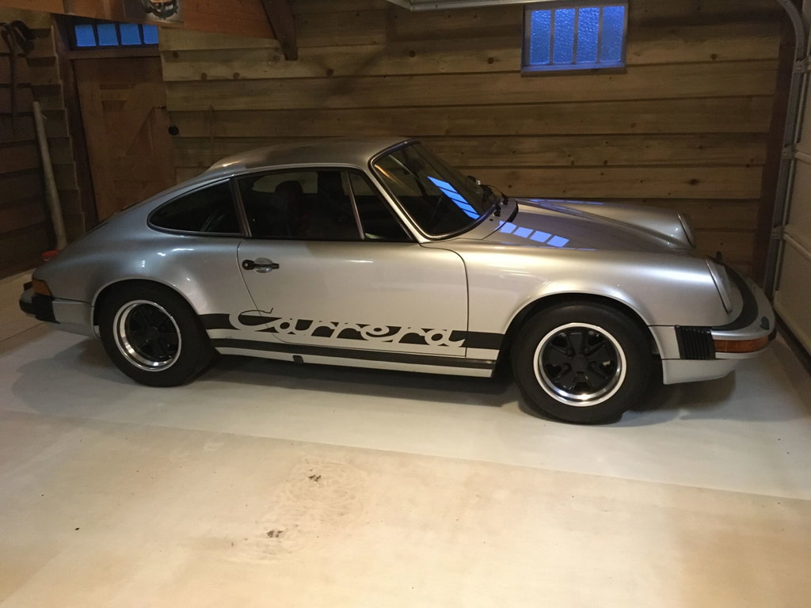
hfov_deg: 61.7
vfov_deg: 48.2
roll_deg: +2.5
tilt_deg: -18.3
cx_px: 406
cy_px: 304
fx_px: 679
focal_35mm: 29
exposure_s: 1/17
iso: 320
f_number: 2.2
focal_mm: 4.15
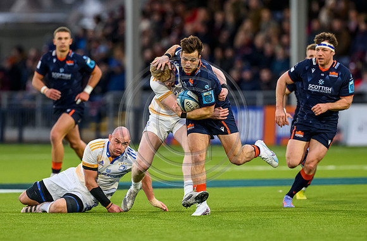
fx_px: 6298
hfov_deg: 3.3
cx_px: 168
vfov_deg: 2.2
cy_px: 127
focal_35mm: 621
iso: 4000
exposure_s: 1/1600
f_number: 3.5
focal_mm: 400
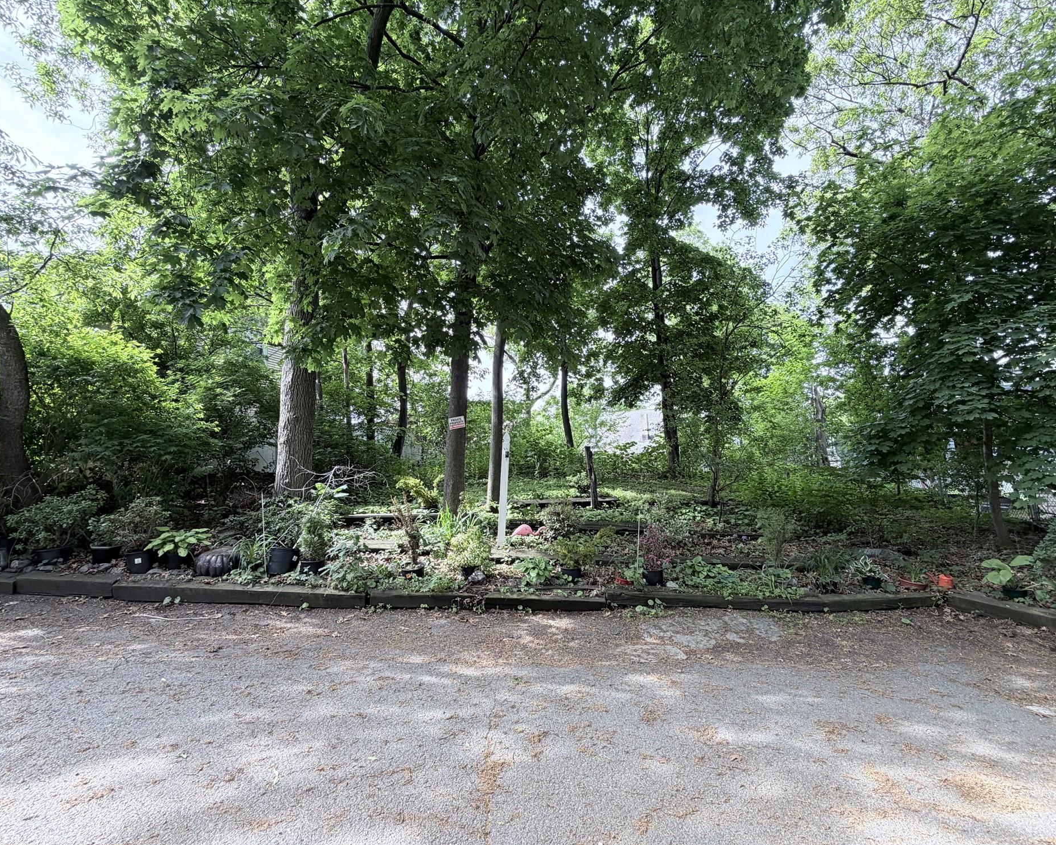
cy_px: 418
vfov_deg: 84.0
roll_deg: +2.9
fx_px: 469
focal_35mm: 15
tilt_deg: +6.6
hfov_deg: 96.7
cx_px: 558
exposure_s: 1/130
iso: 50
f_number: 2.2
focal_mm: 2.22
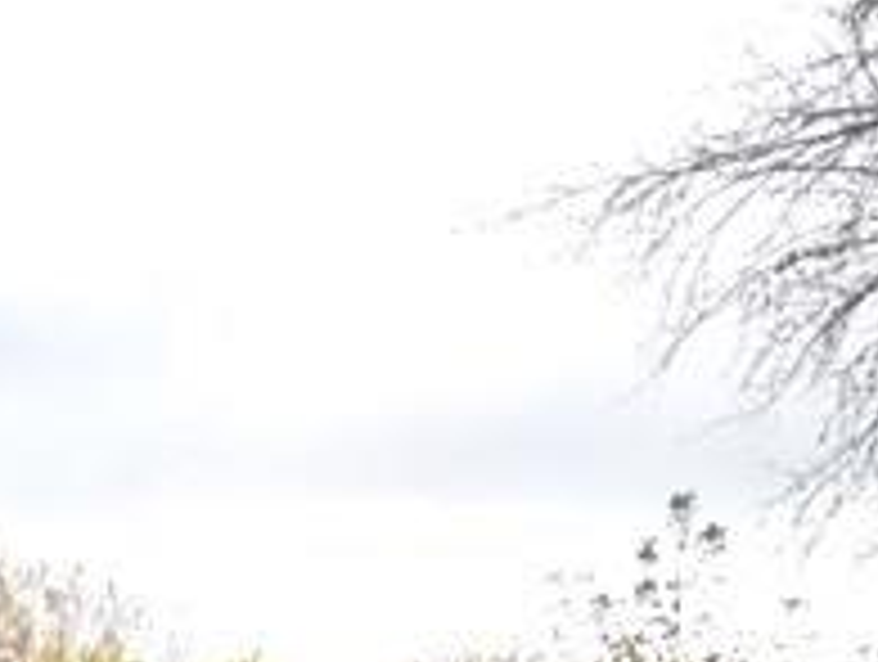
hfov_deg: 11.3
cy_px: 1639
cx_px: -1063
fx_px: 3862
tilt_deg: -1.9
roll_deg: -2.5
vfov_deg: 8.8
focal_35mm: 152
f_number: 2.2
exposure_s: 1/340
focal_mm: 4.15
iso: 25
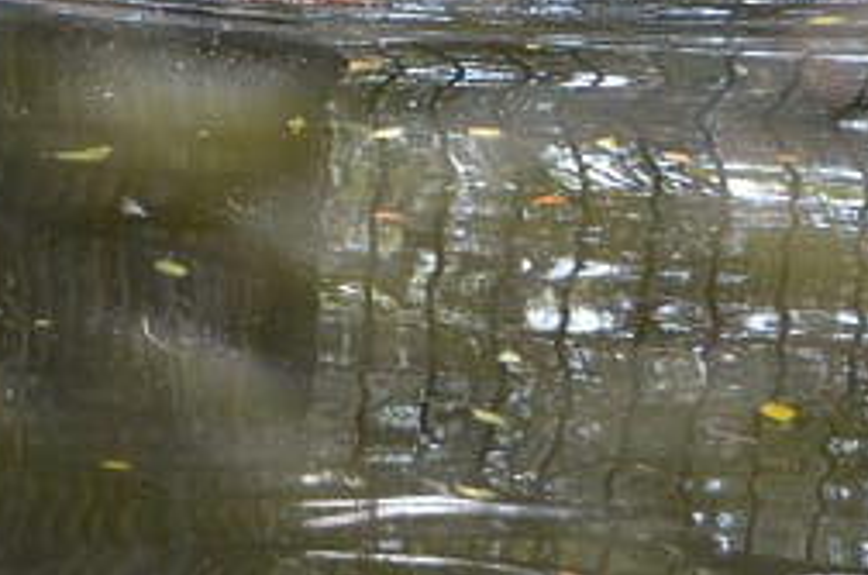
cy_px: -127
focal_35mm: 295
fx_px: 7099
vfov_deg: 4.6
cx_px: 215
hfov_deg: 7.0
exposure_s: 1/200
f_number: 5.3
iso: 800
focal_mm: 78
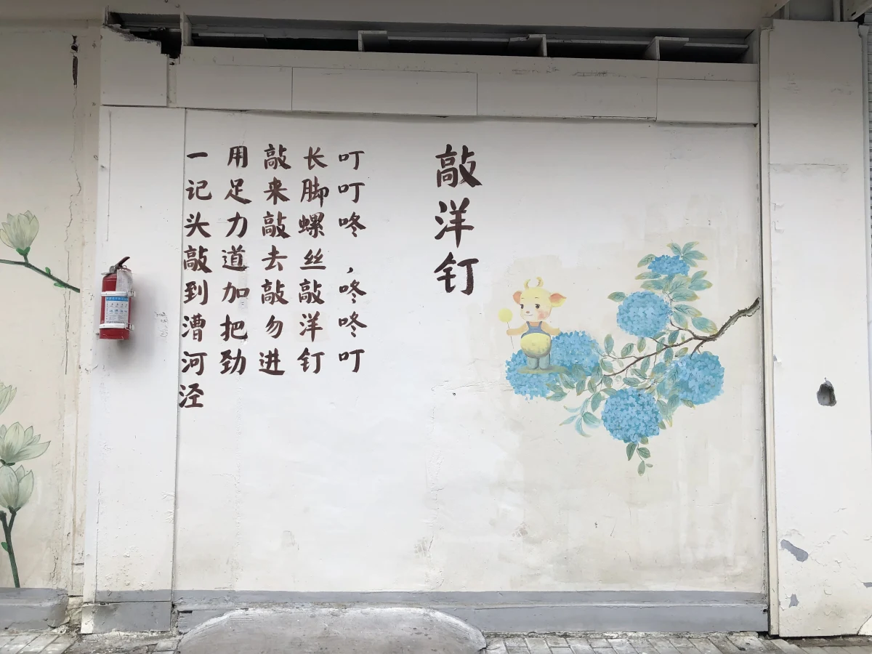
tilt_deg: +3.1
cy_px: 327
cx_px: 436
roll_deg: -0.8
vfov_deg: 49.7
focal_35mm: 28
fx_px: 705
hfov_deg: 63.4
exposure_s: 1/363
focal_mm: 4
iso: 20
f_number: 1.8
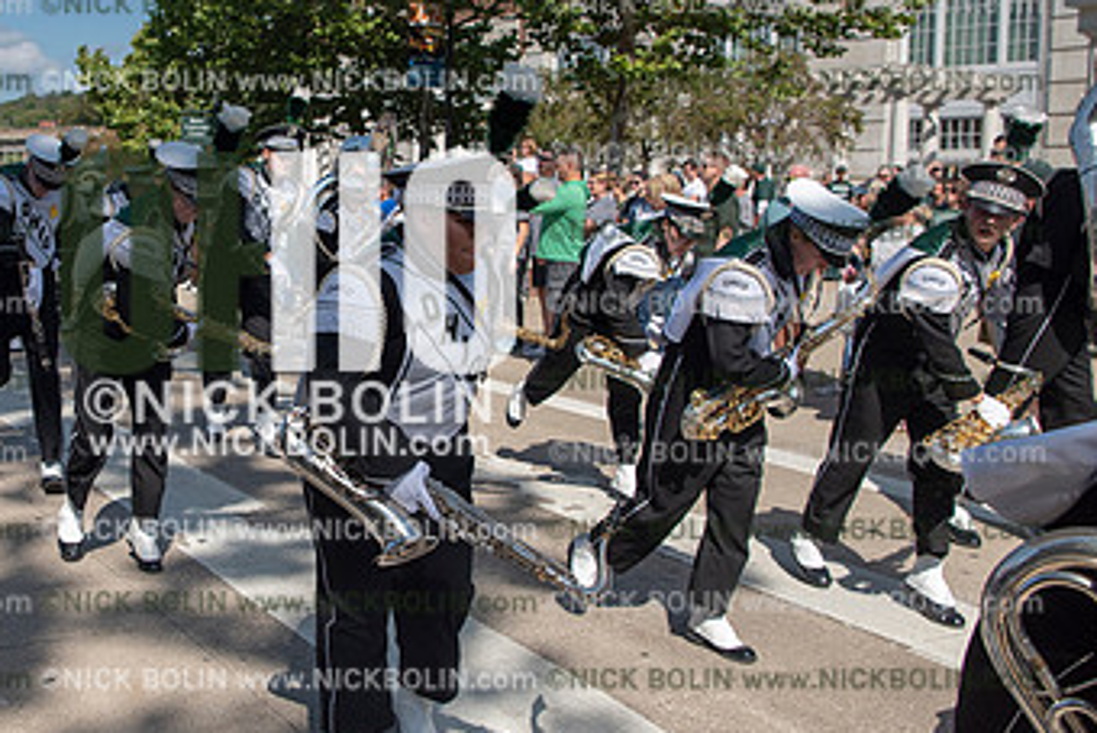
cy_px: 305
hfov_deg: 45.9
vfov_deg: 32.6
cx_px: 287
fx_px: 1250
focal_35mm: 41
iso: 400
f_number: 5
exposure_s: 1/4000
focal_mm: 24
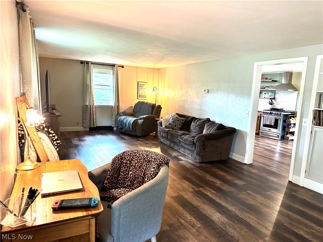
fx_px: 224
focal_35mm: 24
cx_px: 162
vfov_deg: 56.8
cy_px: 121
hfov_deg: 71.6
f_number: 1.78
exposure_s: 1/40
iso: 640
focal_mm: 6.86
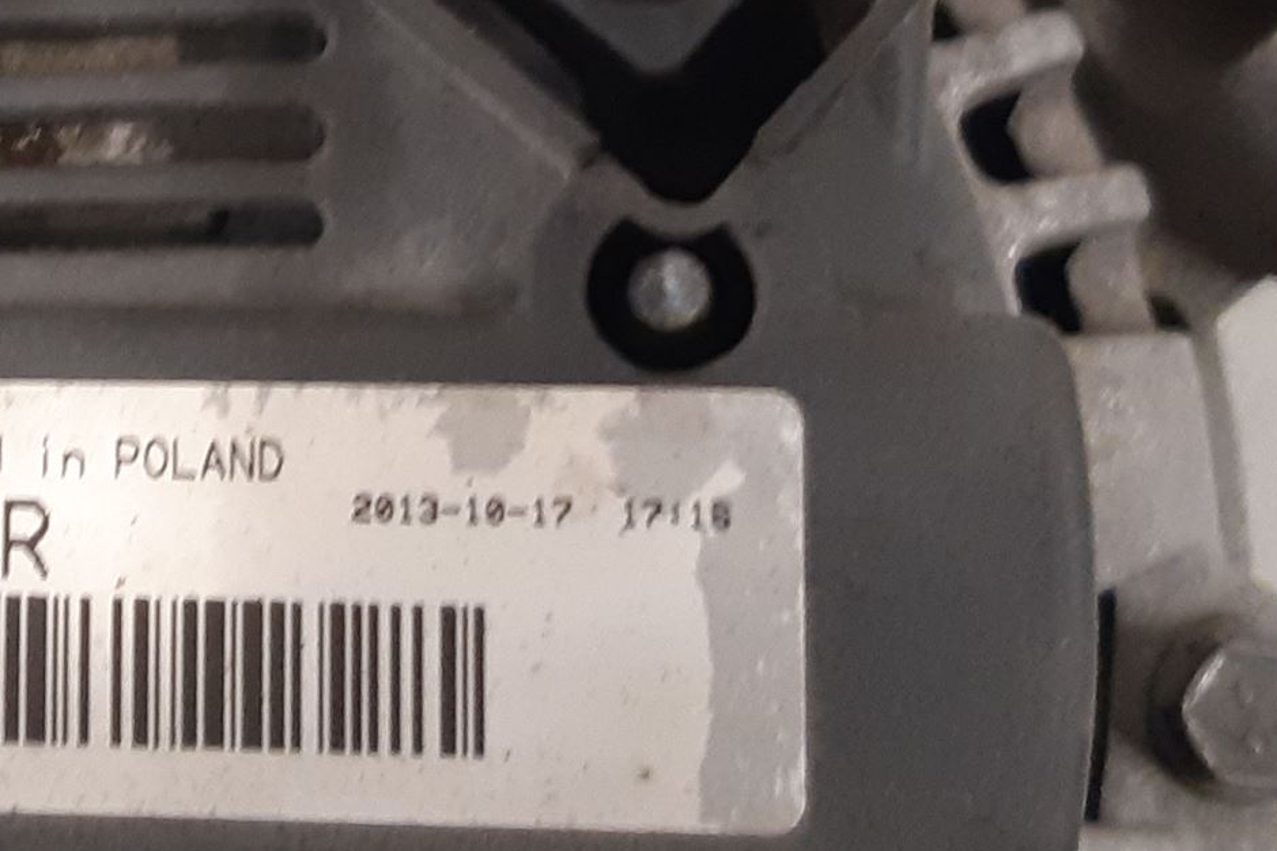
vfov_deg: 22.8
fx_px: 2093
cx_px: 33
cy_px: 235
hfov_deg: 31.6
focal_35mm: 59
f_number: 1.7
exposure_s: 1/25
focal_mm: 3.93
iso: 250
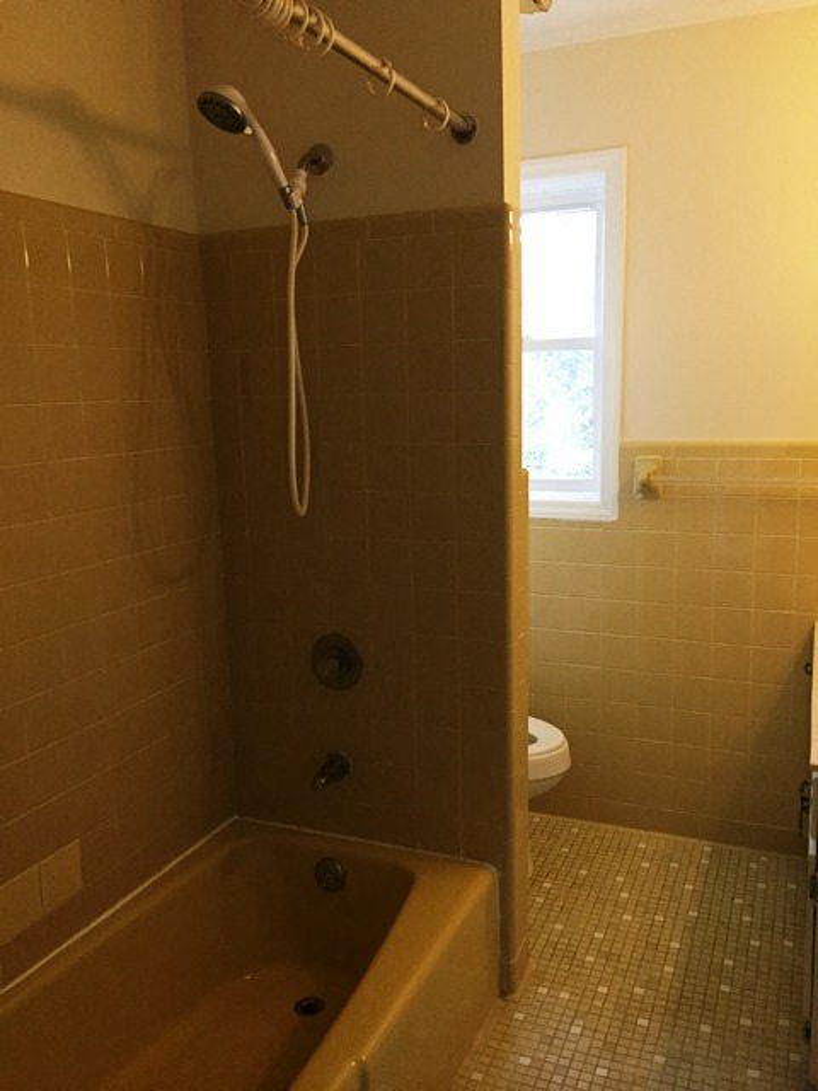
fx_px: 914
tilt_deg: -10.2
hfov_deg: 48.2
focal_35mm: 29
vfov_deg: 61.7
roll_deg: +1.4
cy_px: 546
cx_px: 409
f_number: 2.2
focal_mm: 4.15
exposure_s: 1/24
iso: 250
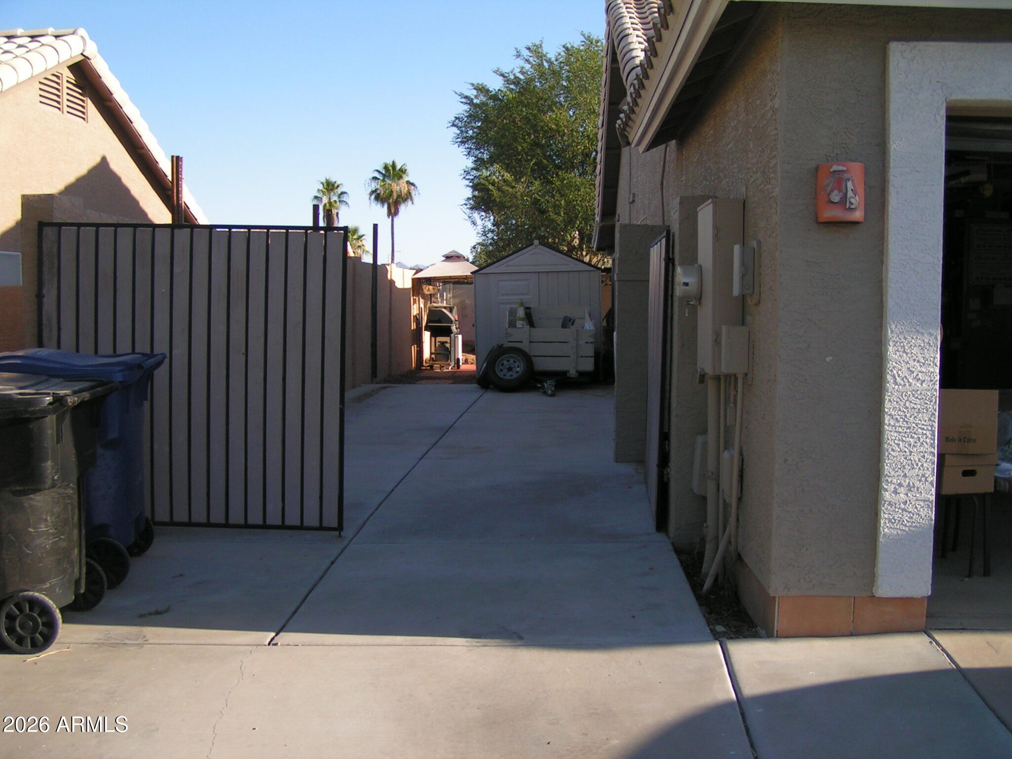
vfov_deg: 37.7
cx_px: 506
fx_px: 1111
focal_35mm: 38
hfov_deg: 49.0
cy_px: 380
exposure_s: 1/640
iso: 50
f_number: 2.8
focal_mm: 5.8
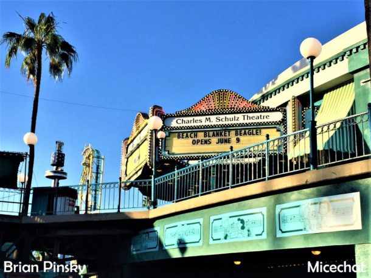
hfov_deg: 61.7
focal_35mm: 29
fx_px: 311
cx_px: 186
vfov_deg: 48.2
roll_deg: -3.4
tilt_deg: +14.7
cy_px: 139
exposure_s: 1/1412
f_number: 2.2
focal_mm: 4.15
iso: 32
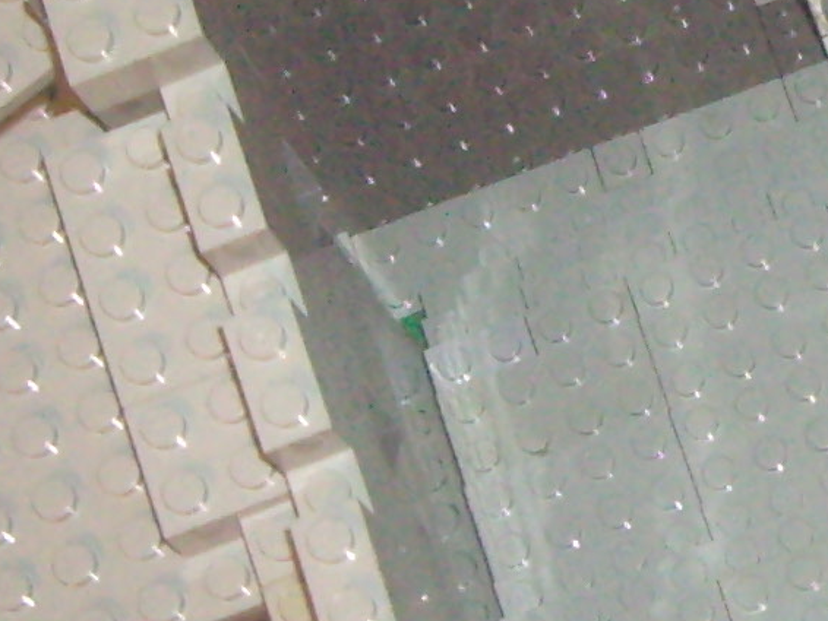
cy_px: 85
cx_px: 1248
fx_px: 4523
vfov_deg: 7.8
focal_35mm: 189
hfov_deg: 10.1
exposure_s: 1/40
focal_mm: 6.2
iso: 400
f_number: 2.7
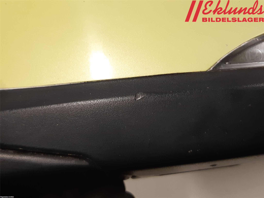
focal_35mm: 26
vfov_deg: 53.1
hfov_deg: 67.3
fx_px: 198
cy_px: 99
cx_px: 132
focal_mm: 3.93
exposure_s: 1/50
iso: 160
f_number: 1.7
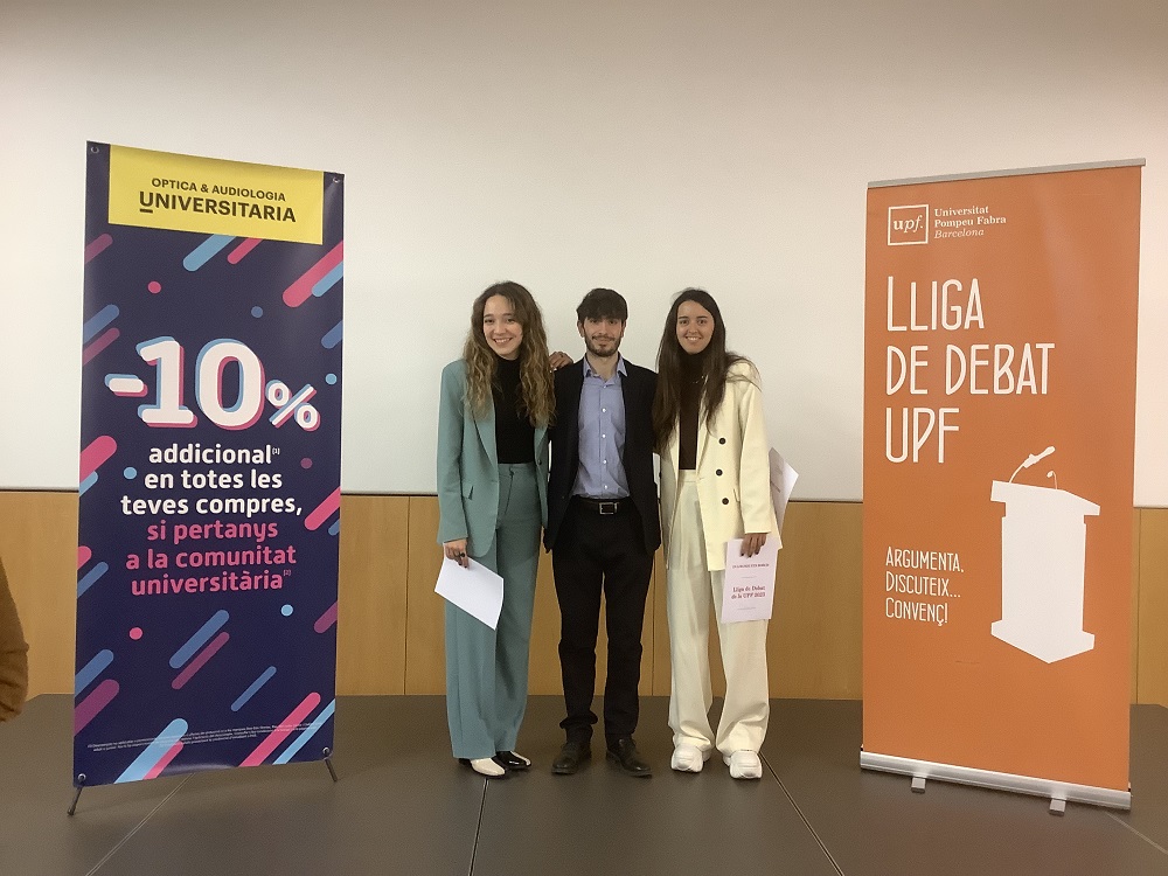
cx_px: 584
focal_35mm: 31
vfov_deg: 45.4
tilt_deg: -2.1
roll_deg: +0.7
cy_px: 438
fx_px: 1046
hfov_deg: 58.4
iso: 160
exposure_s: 1/60
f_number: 2.4
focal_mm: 3.3
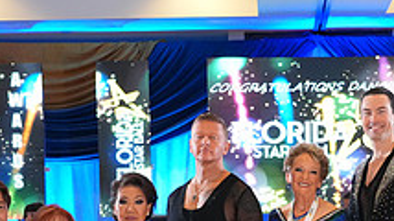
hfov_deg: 24.1
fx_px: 919
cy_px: 290
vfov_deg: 13.2
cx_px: 261
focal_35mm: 88
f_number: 4
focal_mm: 31
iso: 3200
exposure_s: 1/250
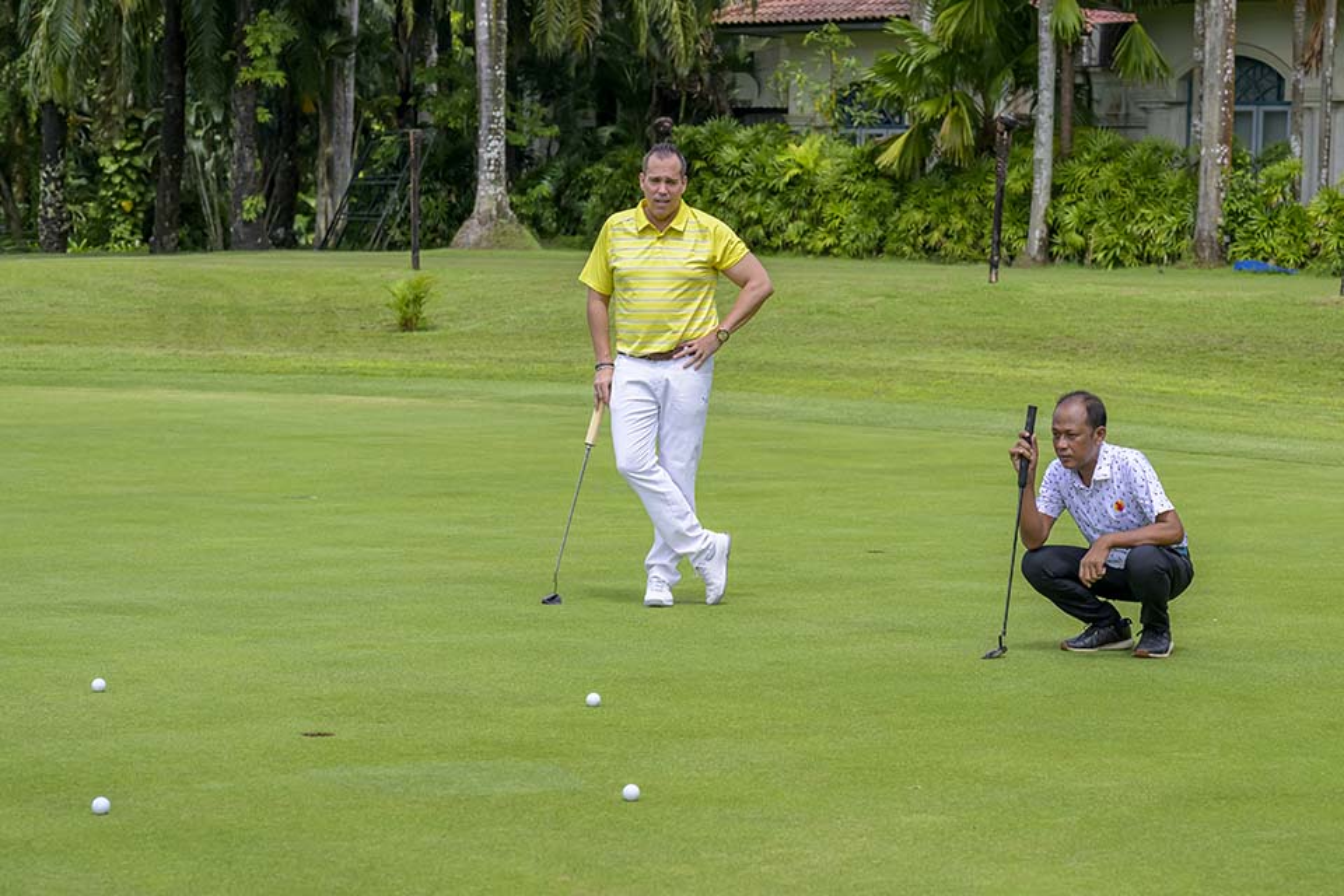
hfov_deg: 23.9
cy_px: 448
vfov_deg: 16.1
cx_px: 672
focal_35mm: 85
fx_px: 3173
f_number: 6.3
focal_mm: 85
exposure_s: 1/6400
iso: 1800
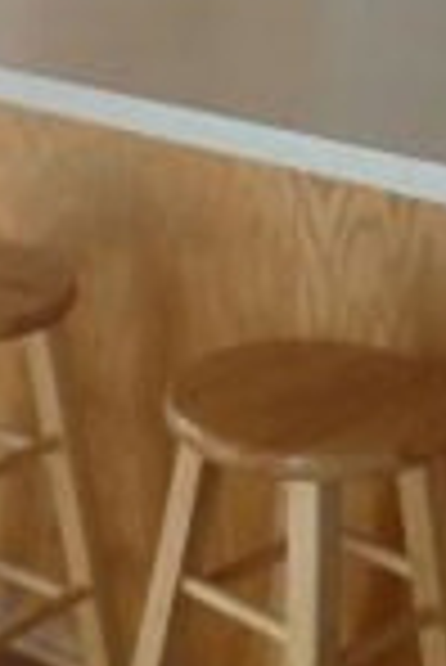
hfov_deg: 12.7
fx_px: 2002
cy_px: -122
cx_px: 167
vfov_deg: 18.0
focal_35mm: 108
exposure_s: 1/60
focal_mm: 4.3
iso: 200
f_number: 3.3
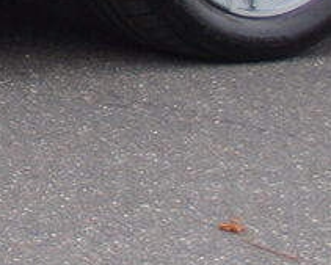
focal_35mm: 359
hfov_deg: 5.0
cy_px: -336
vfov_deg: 4.2
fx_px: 3519
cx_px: -756
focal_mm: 28
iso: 125
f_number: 4
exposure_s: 1/60
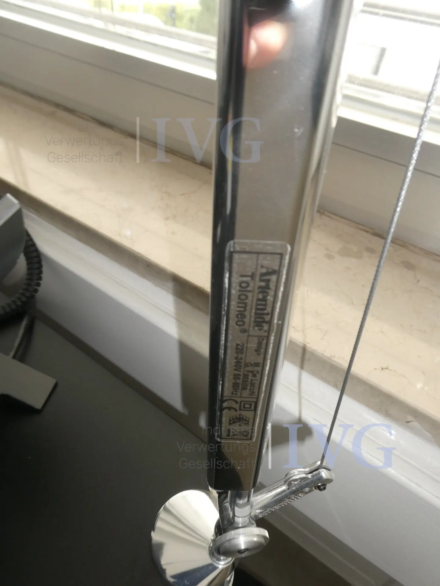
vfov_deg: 71.6
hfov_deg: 56.8
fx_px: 407
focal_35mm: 24
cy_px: 293
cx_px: 220
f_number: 3.3
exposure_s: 1/60
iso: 250
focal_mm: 4.3
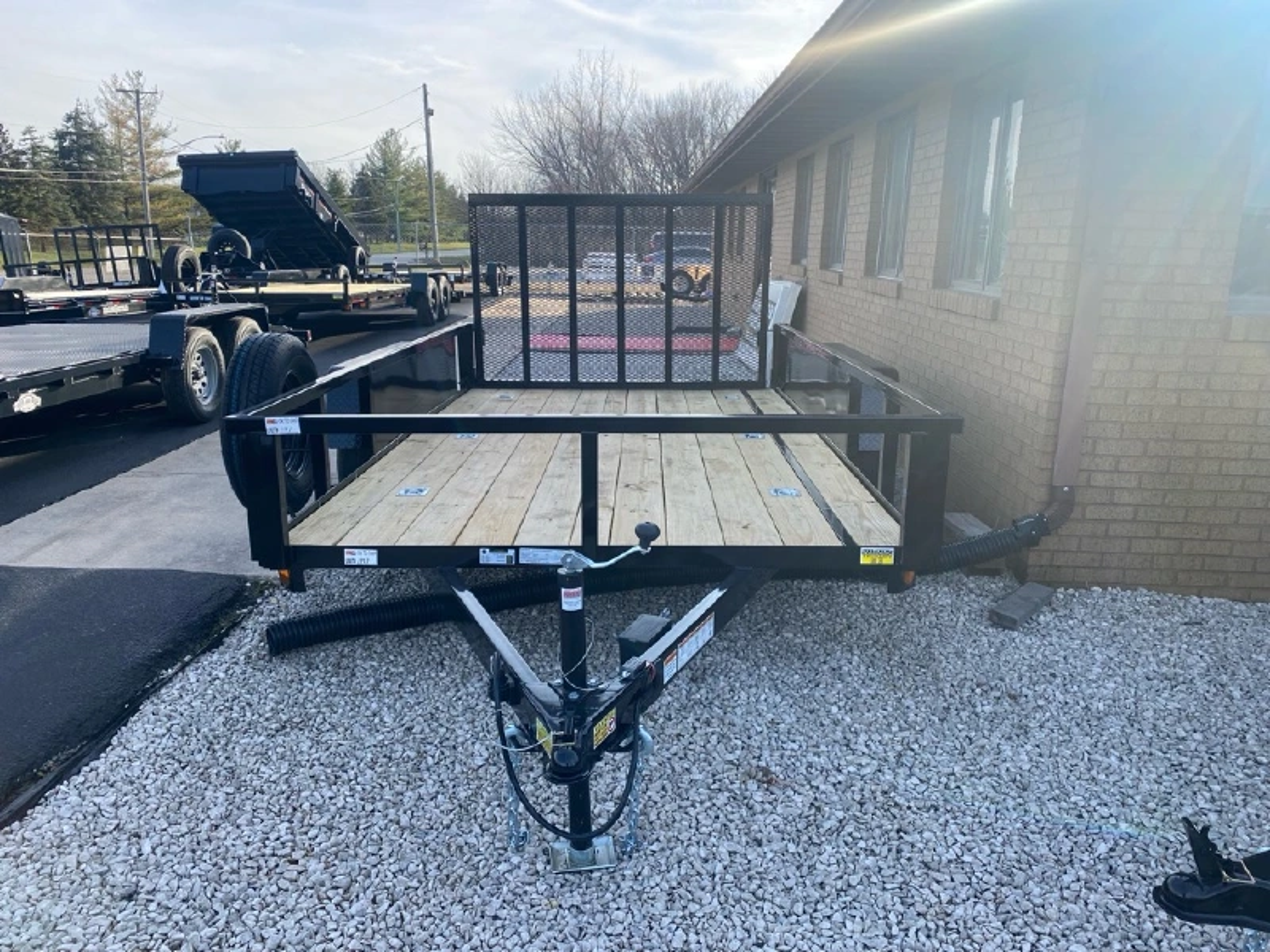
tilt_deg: -12.3
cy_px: 476
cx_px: 635
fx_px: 954
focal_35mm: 26
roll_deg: -2.7
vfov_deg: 53.1
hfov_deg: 67.3
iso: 32
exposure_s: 1/890
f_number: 1.8
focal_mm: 4.25
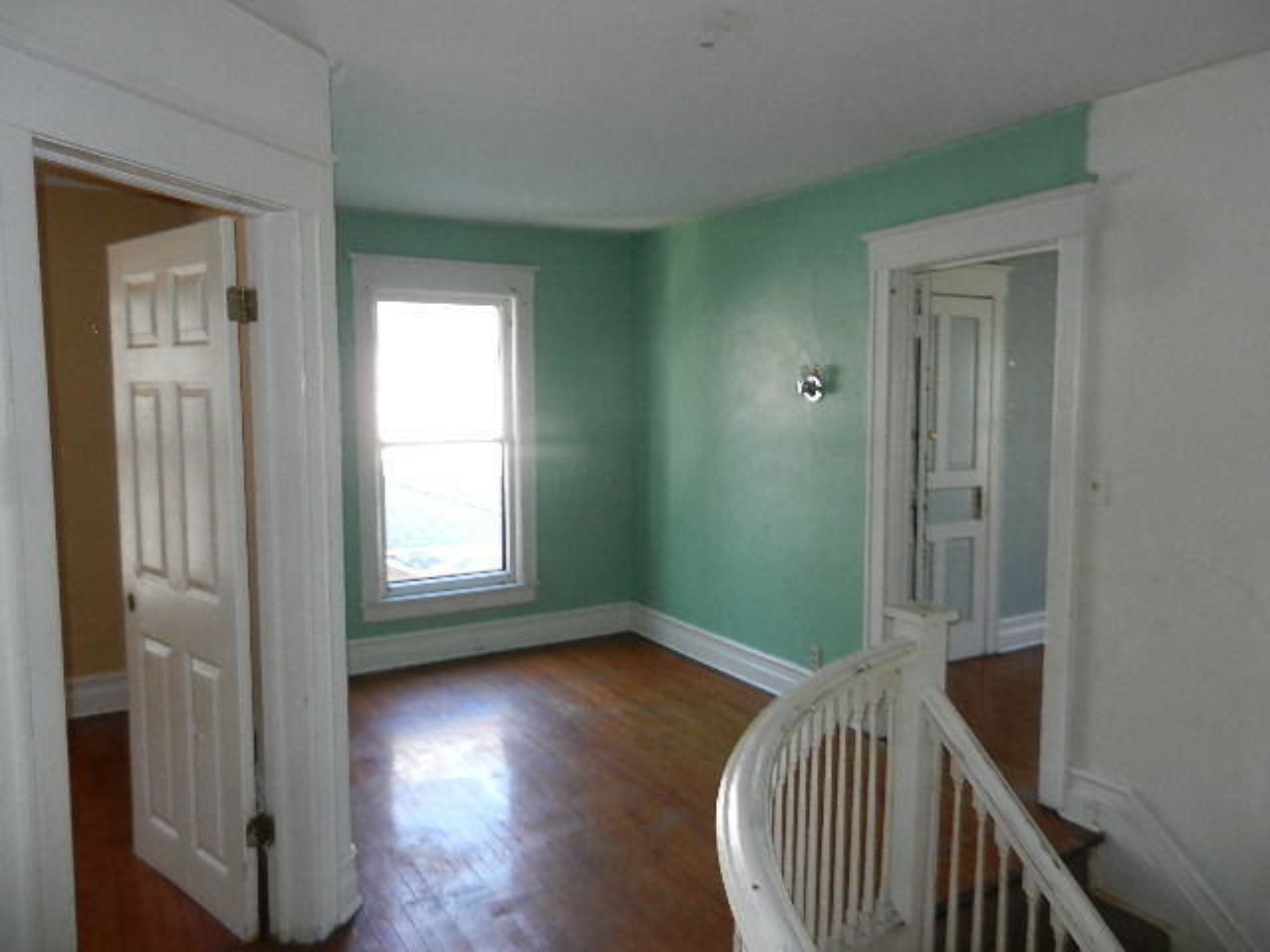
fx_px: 917
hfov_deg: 69.4
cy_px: 476
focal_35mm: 25
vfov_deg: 54.9
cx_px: 635
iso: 200
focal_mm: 4.5
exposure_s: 1/30
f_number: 3.5
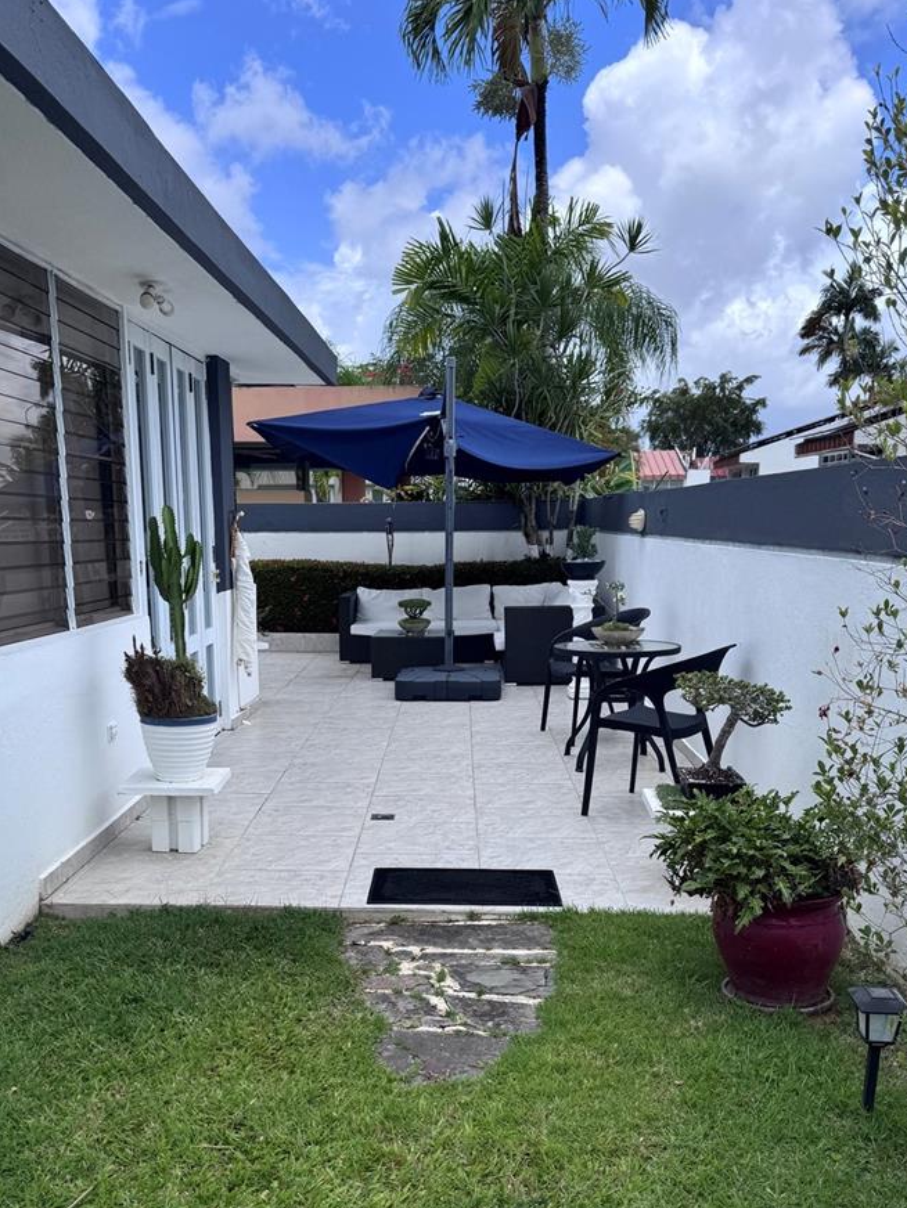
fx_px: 1153
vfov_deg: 55.0
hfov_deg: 42.9
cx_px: 399
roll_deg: +0.5
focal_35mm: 33
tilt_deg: -10.4
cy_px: 715
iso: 80
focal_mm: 6.76
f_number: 1.78
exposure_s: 1/5348
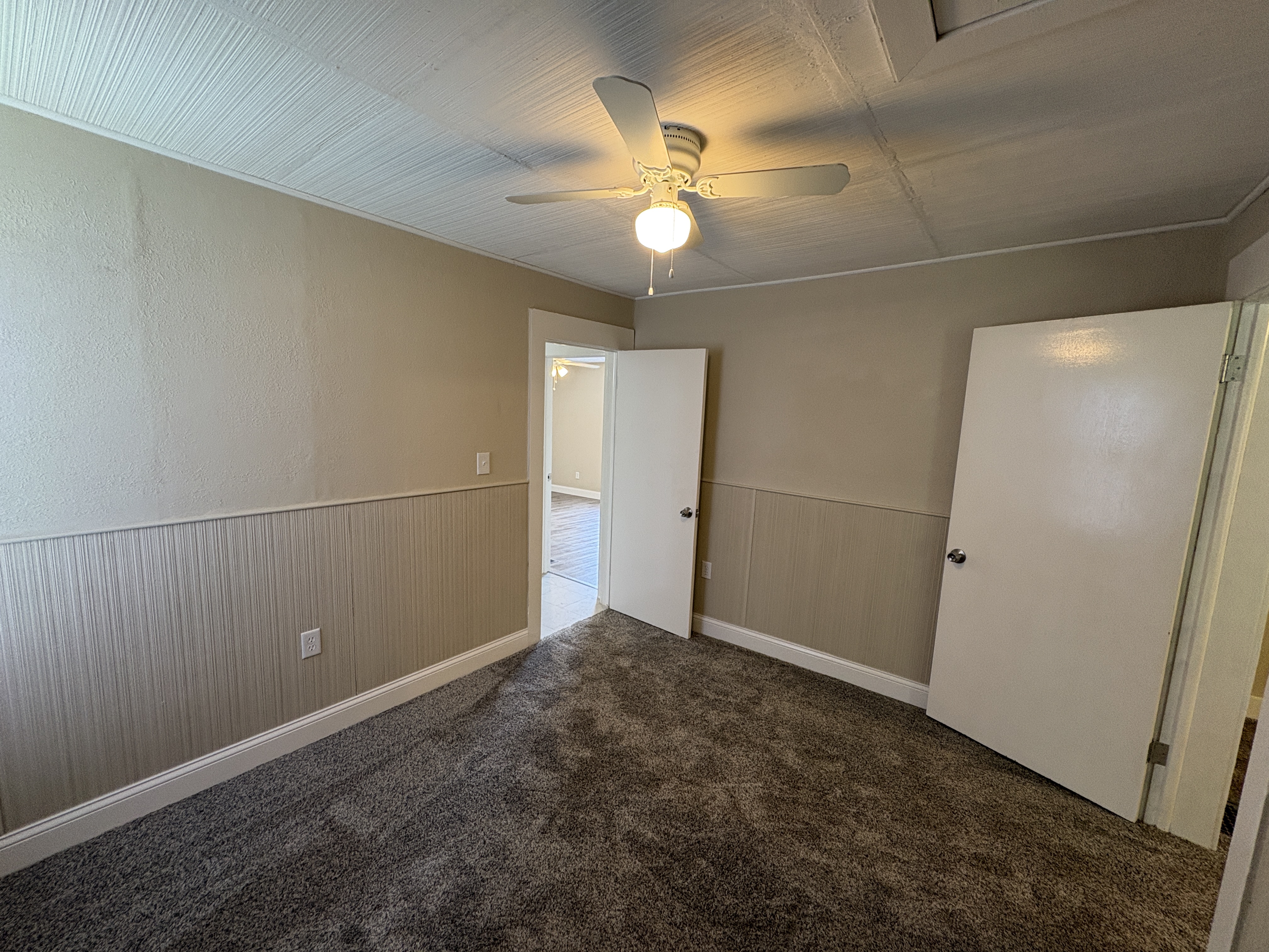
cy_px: 476
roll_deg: -3.9
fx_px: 513
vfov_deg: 85.7
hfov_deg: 102.1
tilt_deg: -7.5
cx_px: 634
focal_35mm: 14
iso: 200
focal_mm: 2.22
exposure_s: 1/60
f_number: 2.2
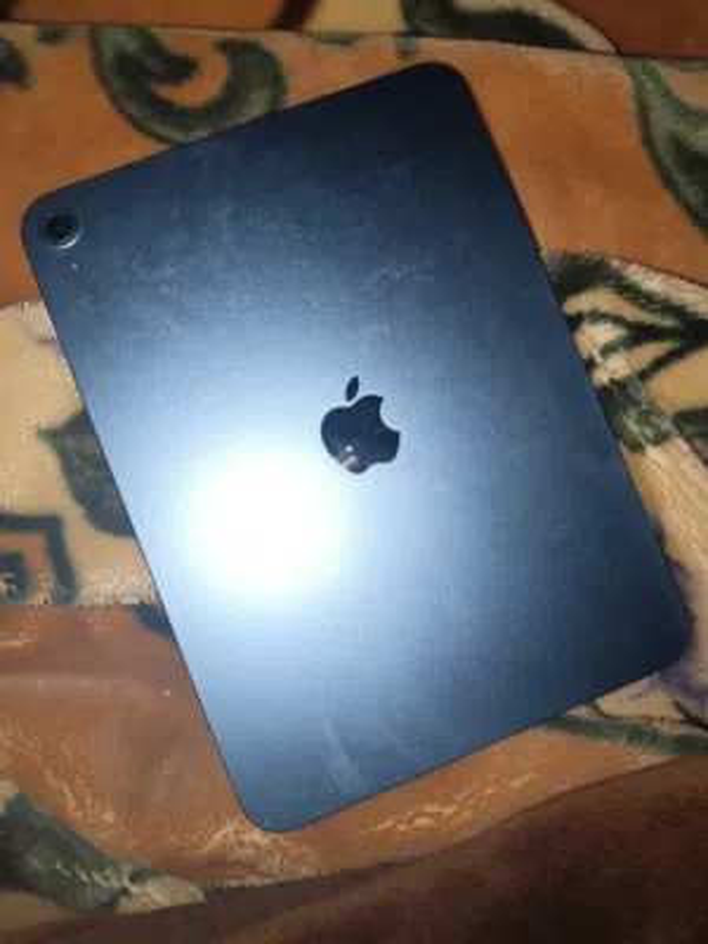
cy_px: 472
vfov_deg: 73.9
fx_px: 627
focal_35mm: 23
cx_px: 354
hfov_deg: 58.9
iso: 507
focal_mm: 4.09
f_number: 1.6
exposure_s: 1/50
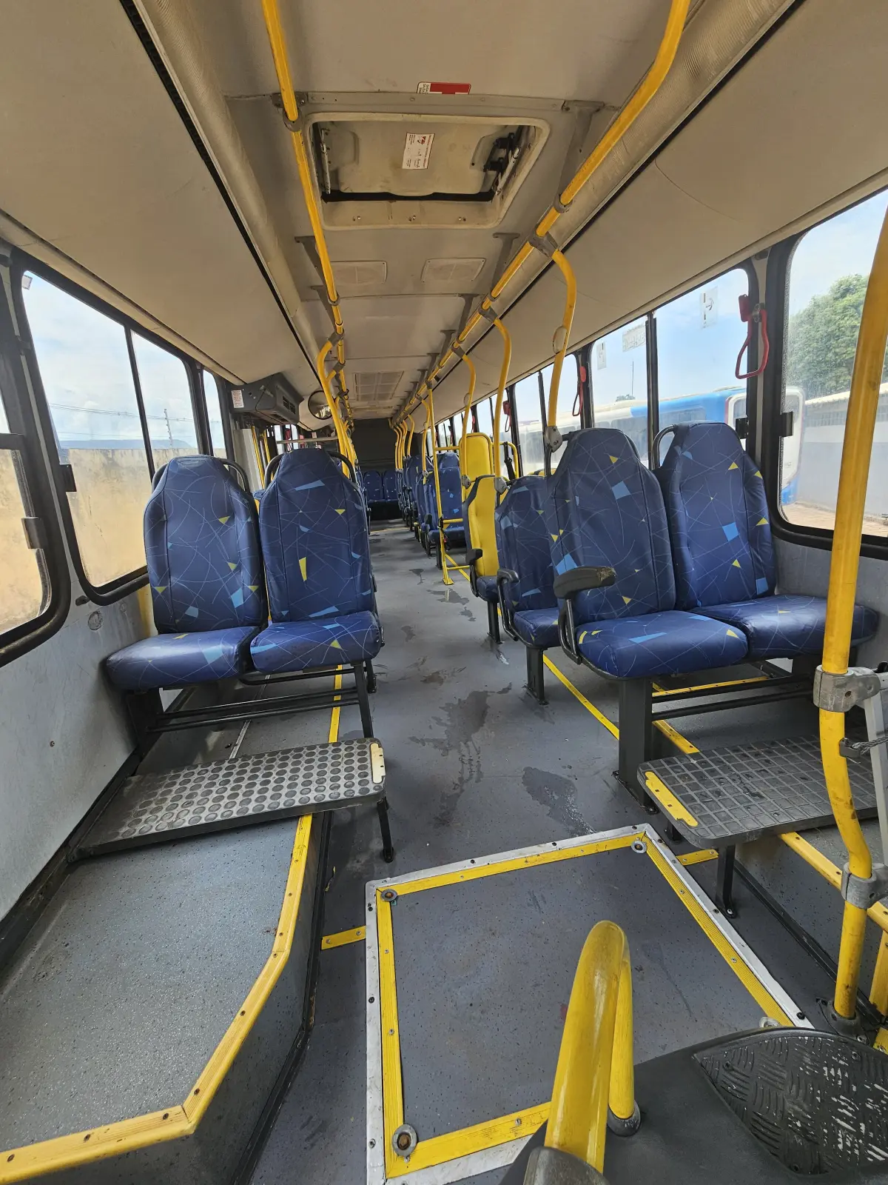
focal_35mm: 13
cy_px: 592
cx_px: 444
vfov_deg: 106.2
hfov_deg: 89.9
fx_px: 445
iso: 50
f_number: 2.2
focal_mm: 2.2
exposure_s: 1/199
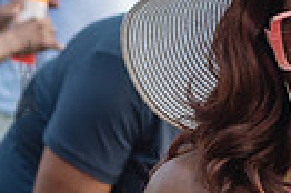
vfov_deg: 3.3
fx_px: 3310
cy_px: 243
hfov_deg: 5.0
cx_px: 278
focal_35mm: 410
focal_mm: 80
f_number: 4.5
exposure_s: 1/320
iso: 500
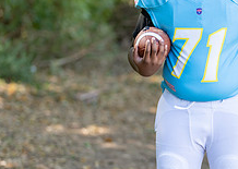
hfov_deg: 13.3
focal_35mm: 150
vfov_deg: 9.6
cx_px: 203
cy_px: 105
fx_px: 1012
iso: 100
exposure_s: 1/1000
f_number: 1.2
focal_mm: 50
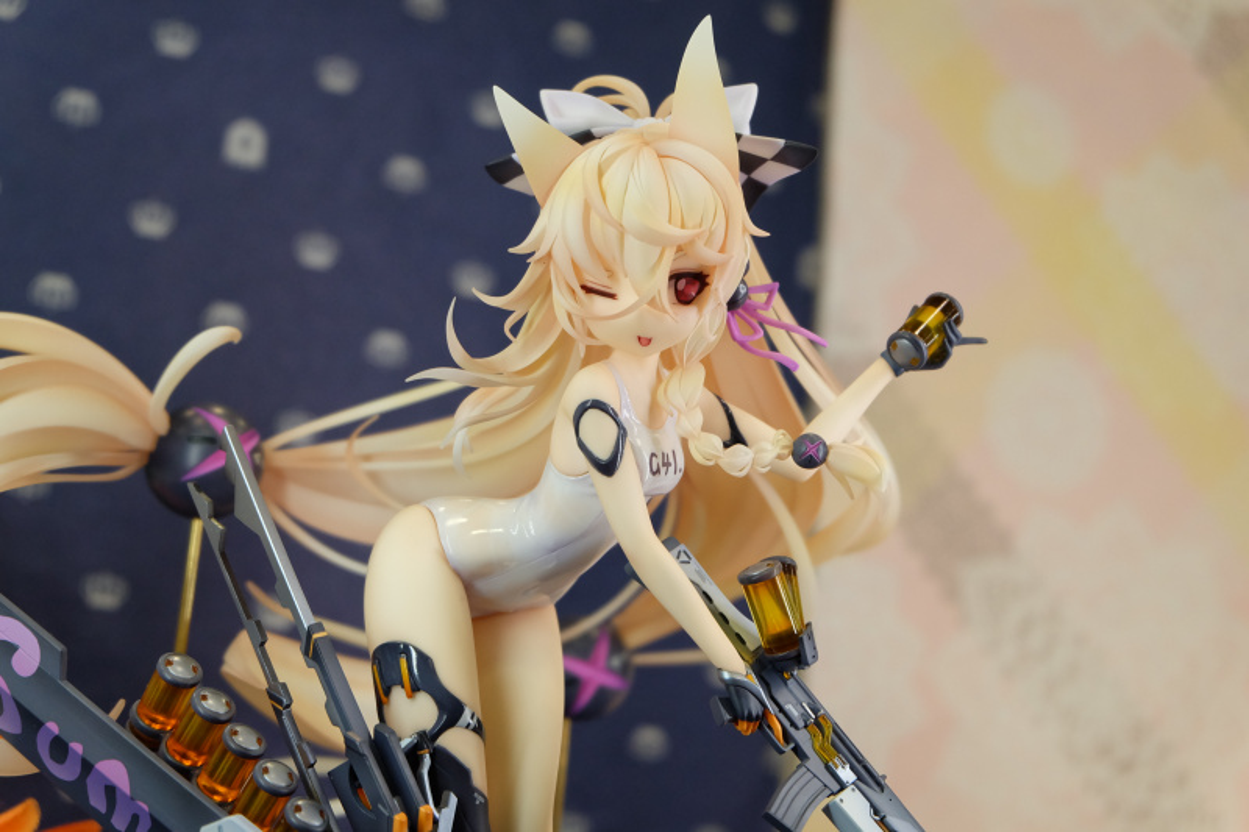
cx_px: 624
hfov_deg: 27.0
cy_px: 416
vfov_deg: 18.2
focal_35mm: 75
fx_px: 2601
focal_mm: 50
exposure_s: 1/125
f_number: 5.6
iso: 1600
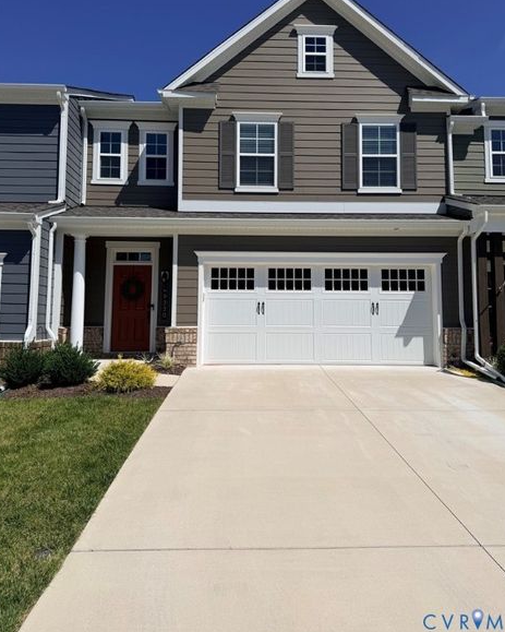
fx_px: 505
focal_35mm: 27
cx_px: 260
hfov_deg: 53.2
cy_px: 272
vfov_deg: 63.8
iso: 80
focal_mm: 6.76
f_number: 1.78
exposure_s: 1/11905
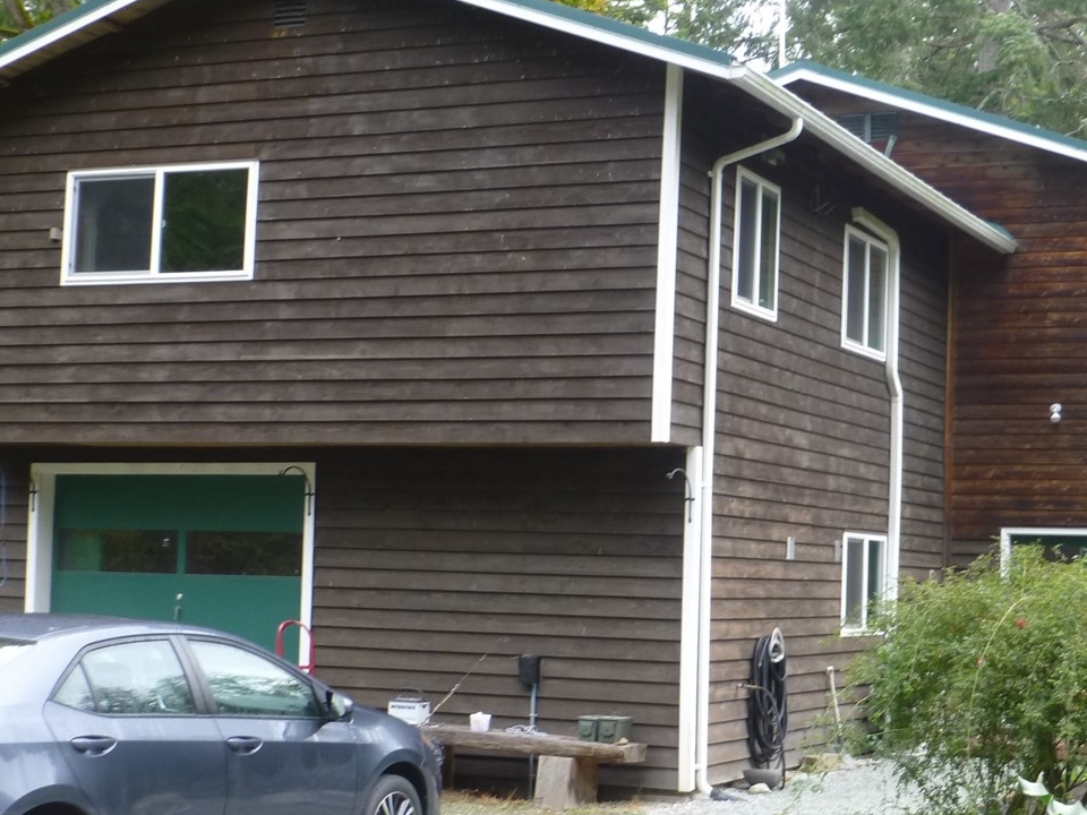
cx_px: 807
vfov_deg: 22.6
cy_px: 432
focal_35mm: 65
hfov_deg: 29.4
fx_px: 2041
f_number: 3.9
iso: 125
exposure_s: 1/60
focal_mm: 6.9
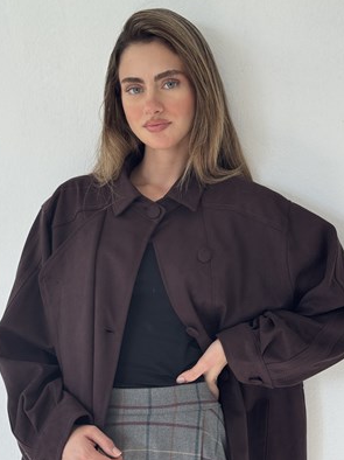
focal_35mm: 65
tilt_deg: -6.0
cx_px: 178
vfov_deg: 29.8
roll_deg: -0.1
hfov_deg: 22.6
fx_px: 862
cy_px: 243
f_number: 1.78
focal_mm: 6.76
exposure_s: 1/140
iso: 64
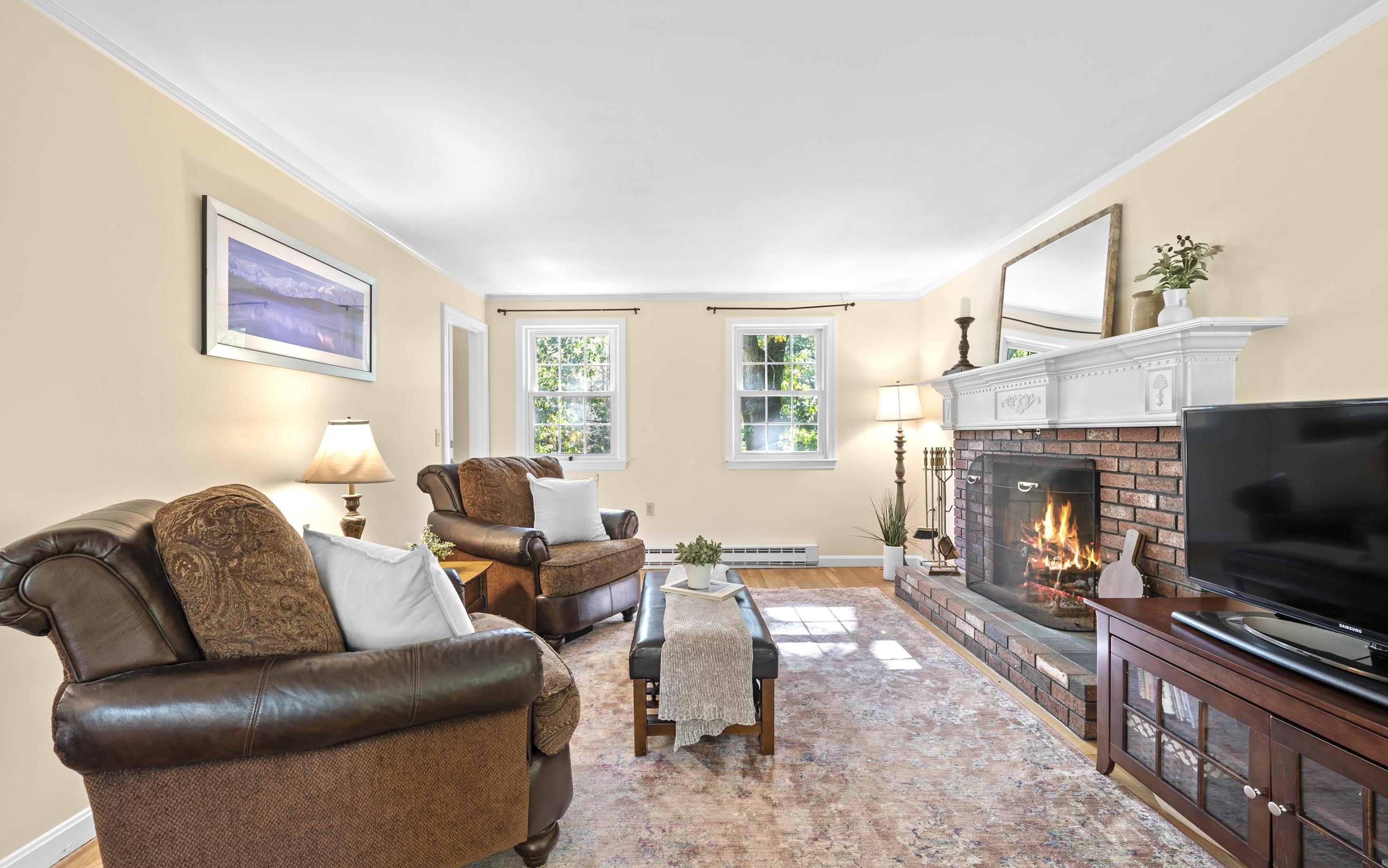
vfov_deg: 72.8
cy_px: 447
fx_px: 588
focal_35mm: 16
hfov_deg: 99.5
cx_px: 684
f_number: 7.1
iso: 250
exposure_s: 4
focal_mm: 14.5
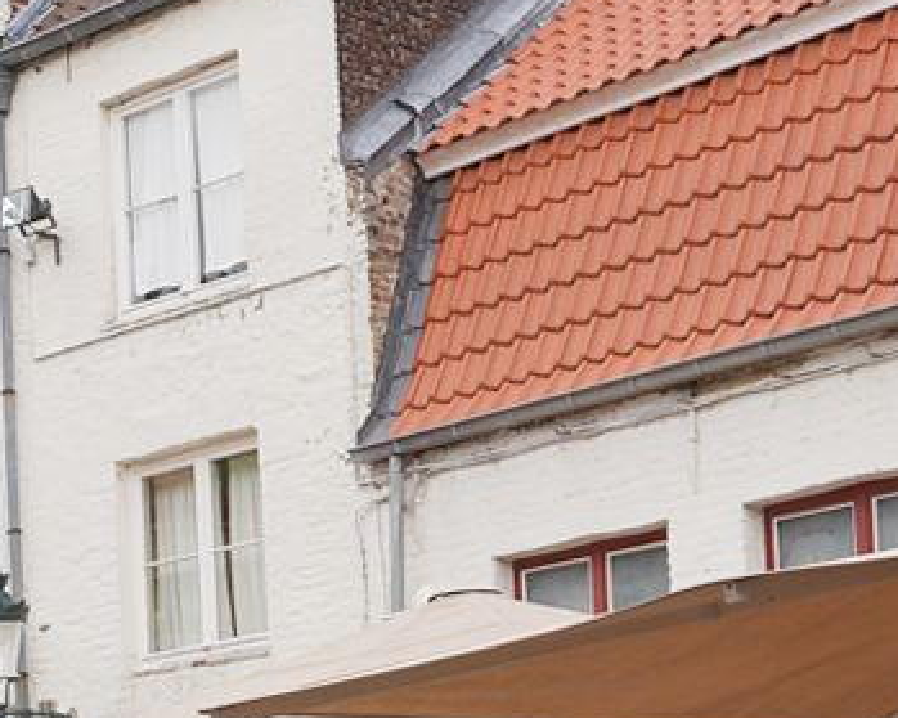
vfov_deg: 11.7
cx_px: -250
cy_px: 901
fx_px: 3428
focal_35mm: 129
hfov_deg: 14.3
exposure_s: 1/100
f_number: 9
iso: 100
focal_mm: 24
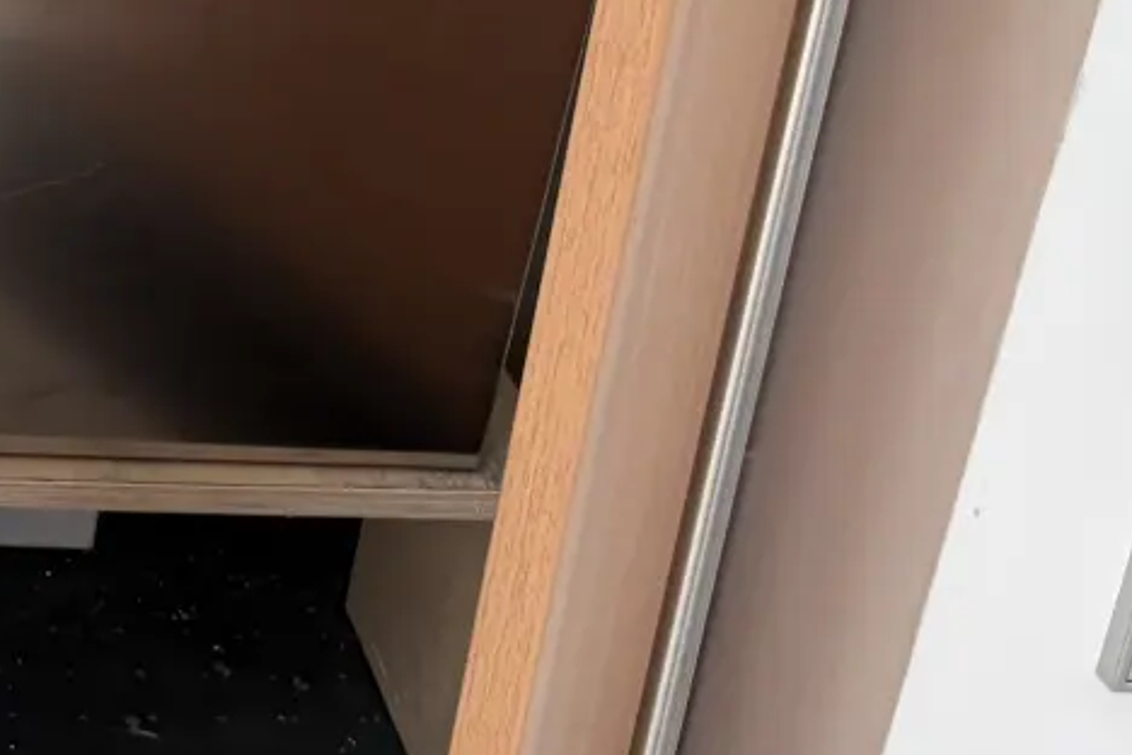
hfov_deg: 16.0
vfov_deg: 12.2
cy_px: -24
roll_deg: +0.8
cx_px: -813
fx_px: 3490
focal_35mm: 111
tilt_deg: -23.9
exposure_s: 1/121
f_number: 1.6
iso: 80
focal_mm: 5.96
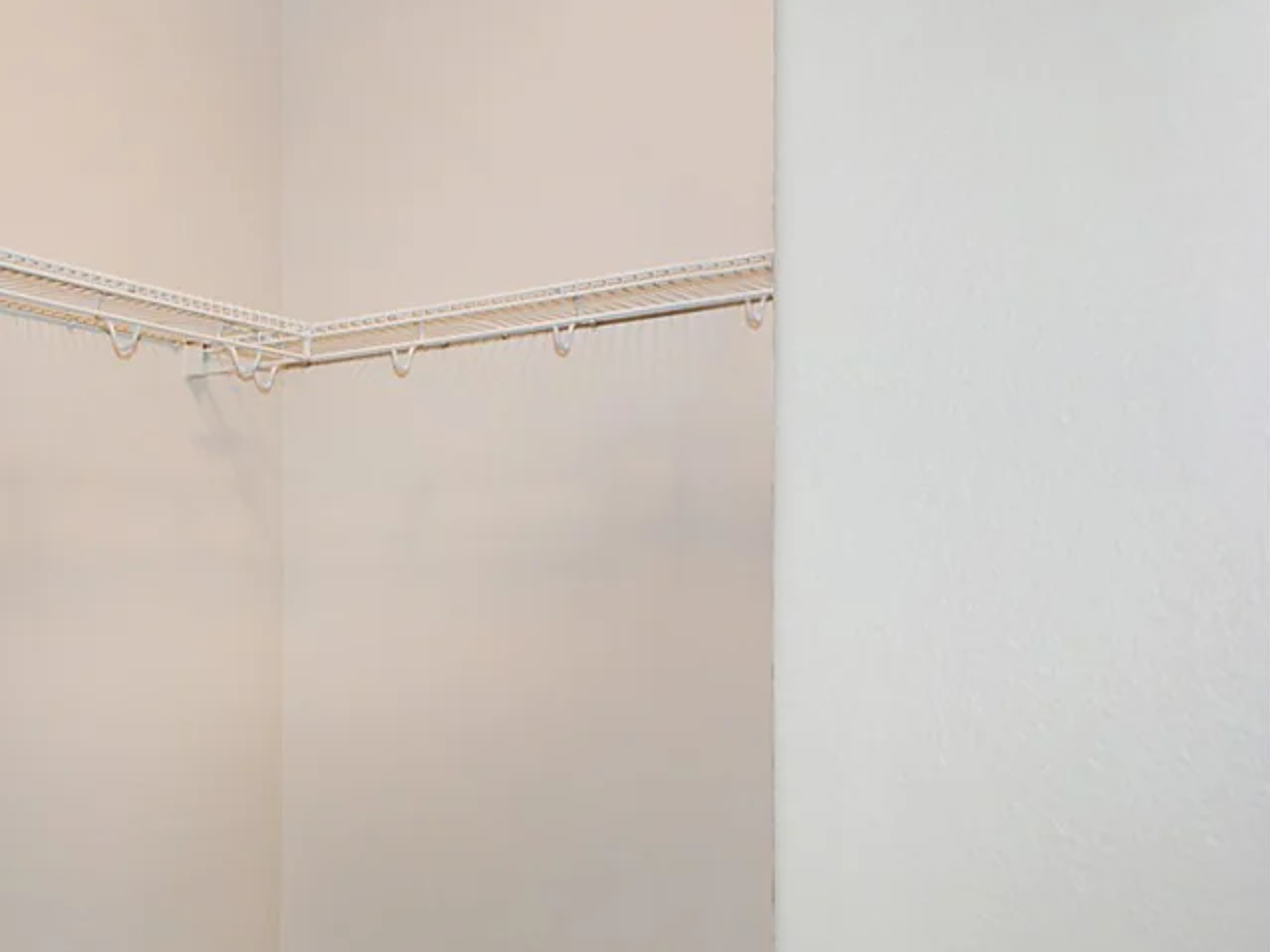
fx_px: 1357
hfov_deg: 47.4
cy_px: 536
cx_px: 254
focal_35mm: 37
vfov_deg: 38.6
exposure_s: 1/60
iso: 1400
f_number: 5
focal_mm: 16
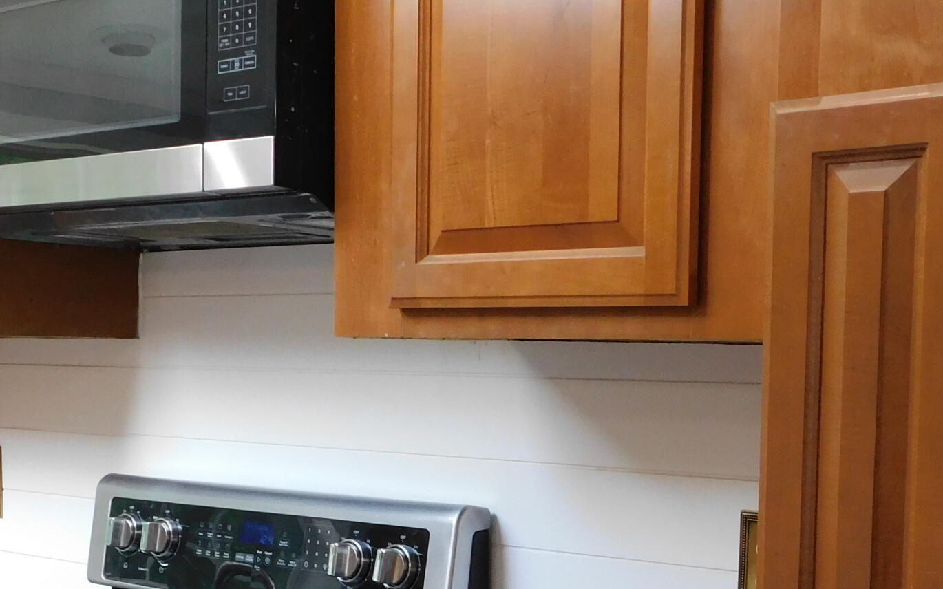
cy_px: 546
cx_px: 482
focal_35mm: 65
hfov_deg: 31.5
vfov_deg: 19.6
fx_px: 1670
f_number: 3.2
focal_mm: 4.9
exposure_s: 1/30
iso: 250
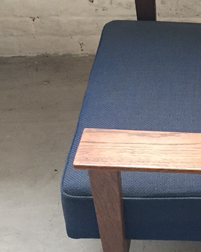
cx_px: 246
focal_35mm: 87
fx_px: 647
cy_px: 67
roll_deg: +0.5
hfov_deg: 16.8
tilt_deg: -36.2
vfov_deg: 21.8
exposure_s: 1/33
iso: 320
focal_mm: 4.15
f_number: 2.2
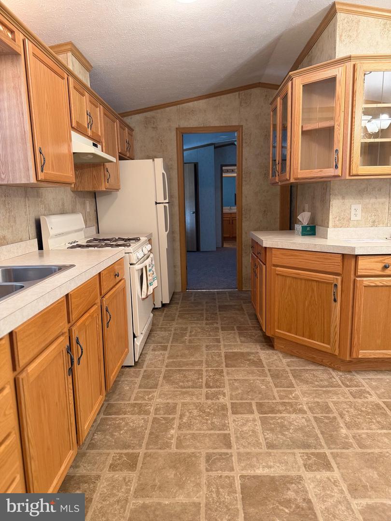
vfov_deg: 71.6
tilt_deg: -9.5
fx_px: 361
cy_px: 260
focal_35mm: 24
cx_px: 196
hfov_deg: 56.8
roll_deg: +1.3
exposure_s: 1/60
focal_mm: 6.76
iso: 250
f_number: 1.78
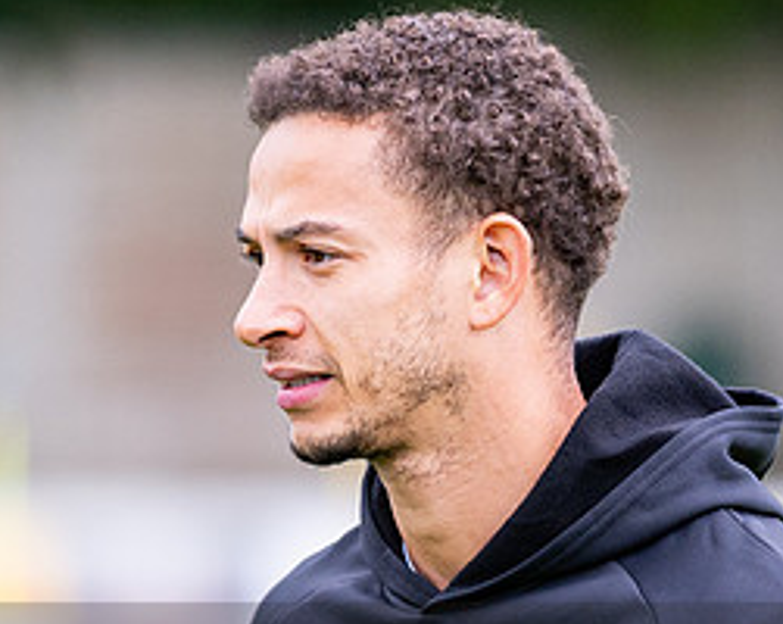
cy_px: 466
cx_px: 604
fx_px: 13443
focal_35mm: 581
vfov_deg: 2.7
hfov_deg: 3.3
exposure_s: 1/2000
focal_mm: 135
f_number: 2
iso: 500
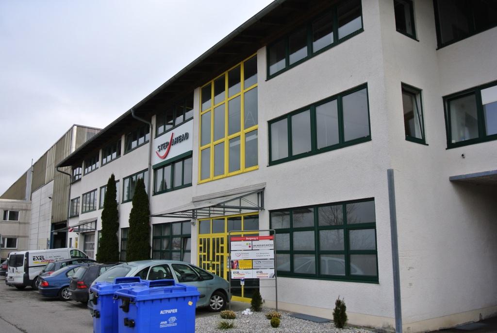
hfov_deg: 61.9
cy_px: 166
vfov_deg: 43.7
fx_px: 415
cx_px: 248
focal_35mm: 30
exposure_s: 1/320
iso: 100
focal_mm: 11.4
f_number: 4
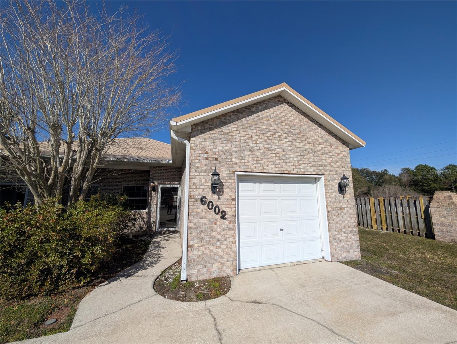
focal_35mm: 12
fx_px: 159
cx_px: 228
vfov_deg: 94.6
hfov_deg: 110.5
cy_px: 172
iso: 54
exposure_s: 1/5319
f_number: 1.7
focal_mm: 2.02
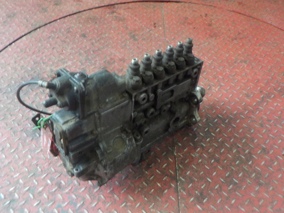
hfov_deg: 60.0
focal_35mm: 30
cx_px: 142
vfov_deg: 46.8
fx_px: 246
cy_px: 106
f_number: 3.3
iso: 500
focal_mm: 4.1
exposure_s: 1/15
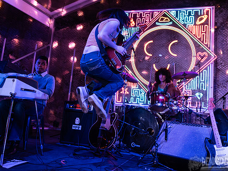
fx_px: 217
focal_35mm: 33
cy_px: 71
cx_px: 126
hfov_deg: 55.2
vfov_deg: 42.8
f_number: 3.5
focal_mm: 24
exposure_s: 1/250
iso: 2000
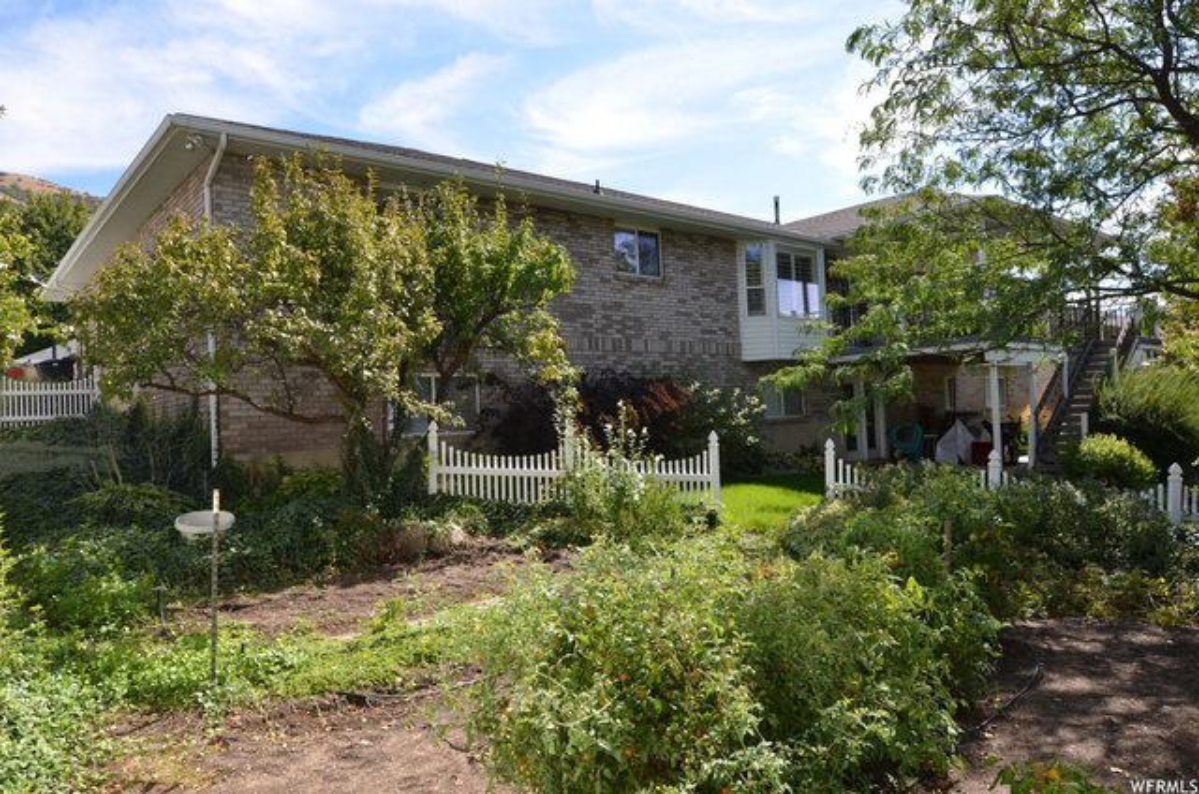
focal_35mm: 22
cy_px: 397
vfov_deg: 55.9
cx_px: 600
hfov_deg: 77.4
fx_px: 748
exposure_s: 1/250
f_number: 6.3
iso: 100
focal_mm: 15
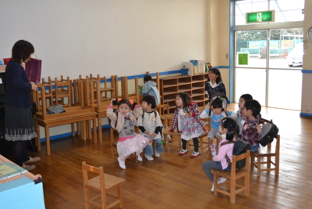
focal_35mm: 39
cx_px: 156
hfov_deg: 49.5
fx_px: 338
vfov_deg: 34.2
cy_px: 104
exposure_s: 1/125
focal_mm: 26
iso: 400
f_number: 4.2
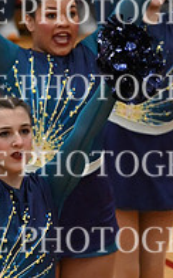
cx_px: 9
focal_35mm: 700
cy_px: 278
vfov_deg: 3.0
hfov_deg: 1.9
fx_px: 5296
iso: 6400
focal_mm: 155
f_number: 4
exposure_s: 1/400
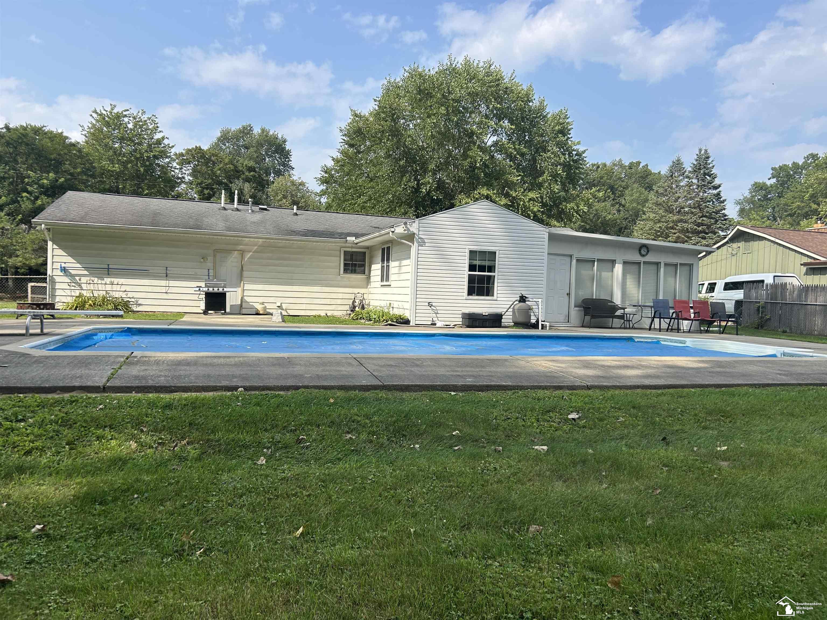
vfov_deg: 53.1
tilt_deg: -2.0
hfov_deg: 67.3
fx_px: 621
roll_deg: -1.8
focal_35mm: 26
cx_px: 414
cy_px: 310
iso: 50
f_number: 1.5
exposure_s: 1/3165
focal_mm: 5.7
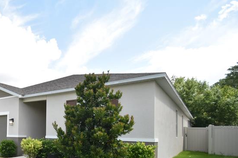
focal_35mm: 28
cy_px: 127
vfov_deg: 44.1
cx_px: 24
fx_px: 185
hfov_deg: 56.5
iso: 800
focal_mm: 10
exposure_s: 1/4000
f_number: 3.5
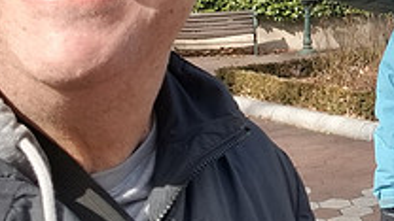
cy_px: -52
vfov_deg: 15.3
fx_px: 794
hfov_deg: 26.1
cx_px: 417
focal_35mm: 76
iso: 40
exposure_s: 1/626
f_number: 1.7
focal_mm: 2.95
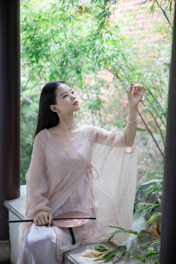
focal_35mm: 65
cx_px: 88
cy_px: 132
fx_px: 477
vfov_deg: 31.0
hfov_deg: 20.9
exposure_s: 1/100
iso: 200
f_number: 2.8
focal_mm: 65
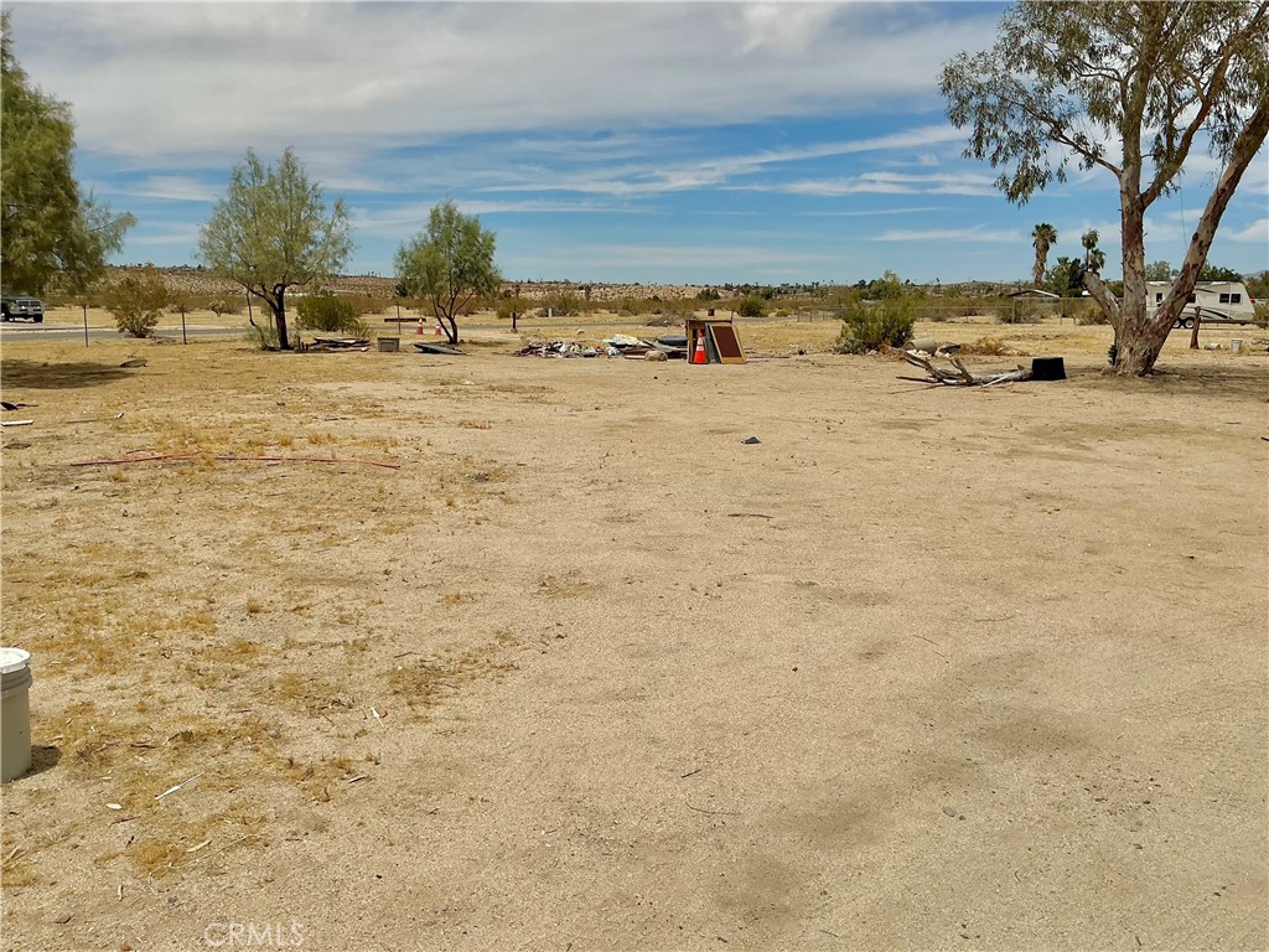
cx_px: 634
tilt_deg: -8.6
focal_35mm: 29
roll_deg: +1.2
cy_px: 476
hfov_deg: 61.7
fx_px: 1063
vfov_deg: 48.2
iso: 25
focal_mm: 3
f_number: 1.8
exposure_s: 1/5814
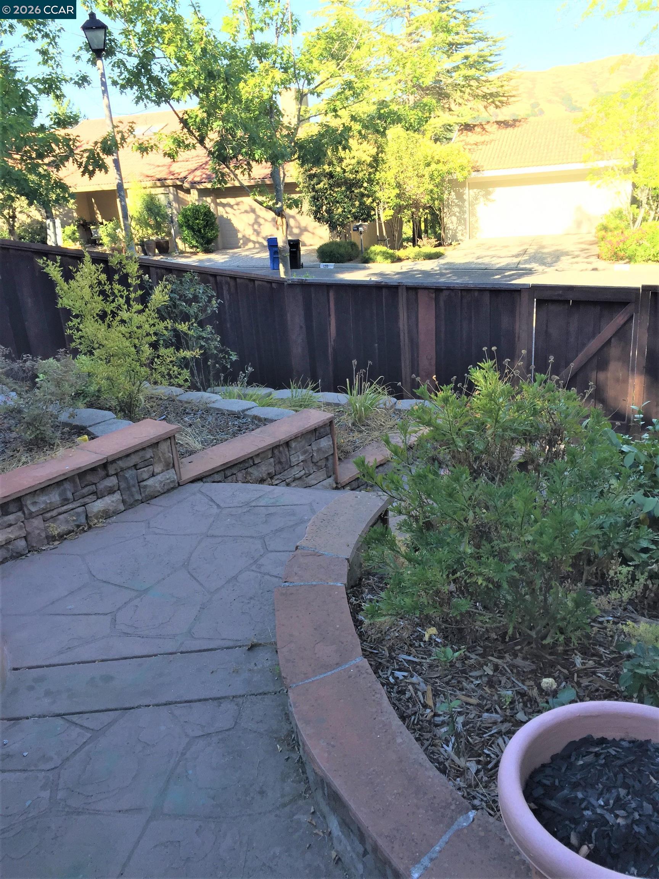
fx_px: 736
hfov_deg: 48.2
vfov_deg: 61.7
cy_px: 440
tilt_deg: -19.6
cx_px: 330
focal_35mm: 29
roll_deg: +6.1
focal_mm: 4.15
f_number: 2.2
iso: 32
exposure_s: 1/275
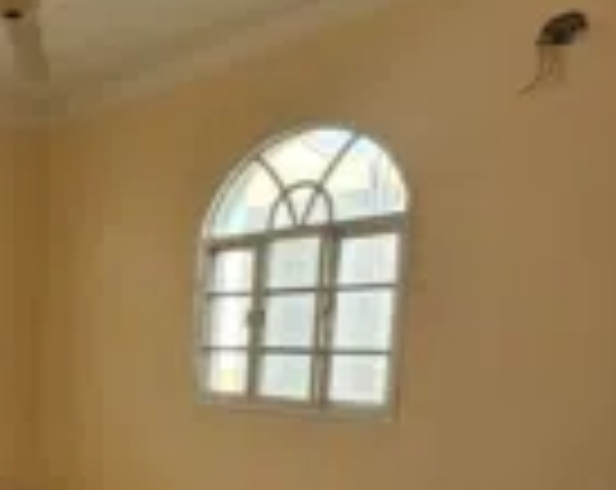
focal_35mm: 40
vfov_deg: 35.1
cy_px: 441
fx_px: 728
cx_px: 22
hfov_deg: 41.0
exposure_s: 1/99
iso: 250
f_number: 2.2
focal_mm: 2.22
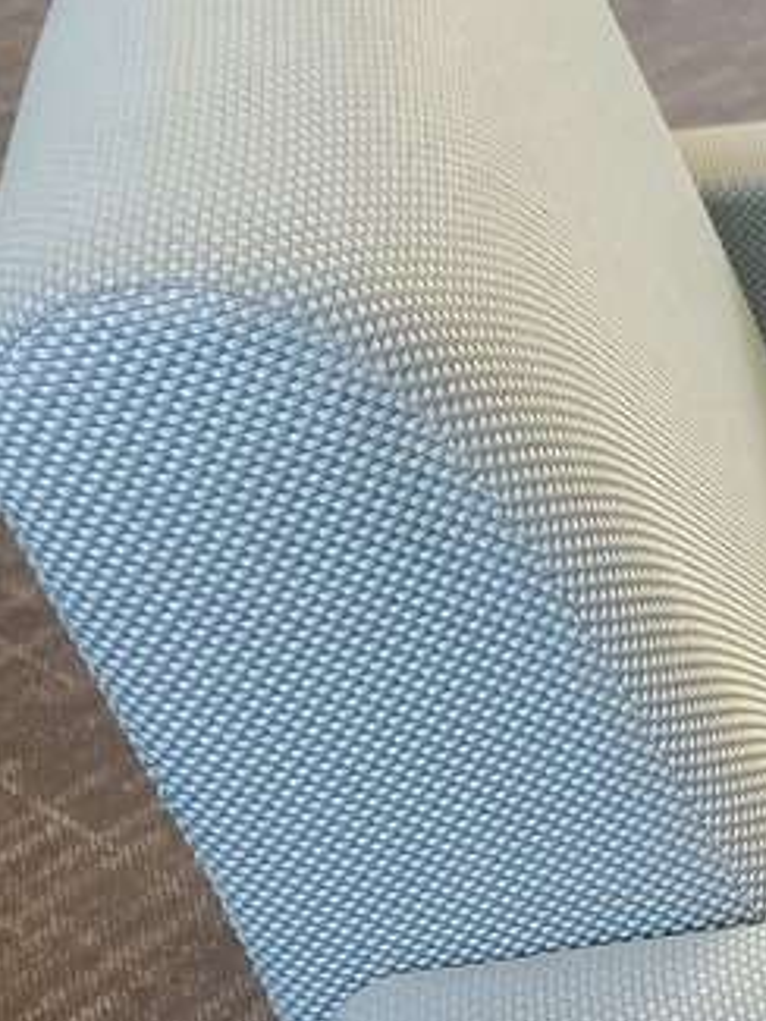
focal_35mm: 82
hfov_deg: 16.6
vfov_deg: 23.3
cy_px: 895
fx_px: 2418
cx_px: 1099
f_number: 1.5
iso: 200
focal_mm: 4.3
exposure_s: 1/40
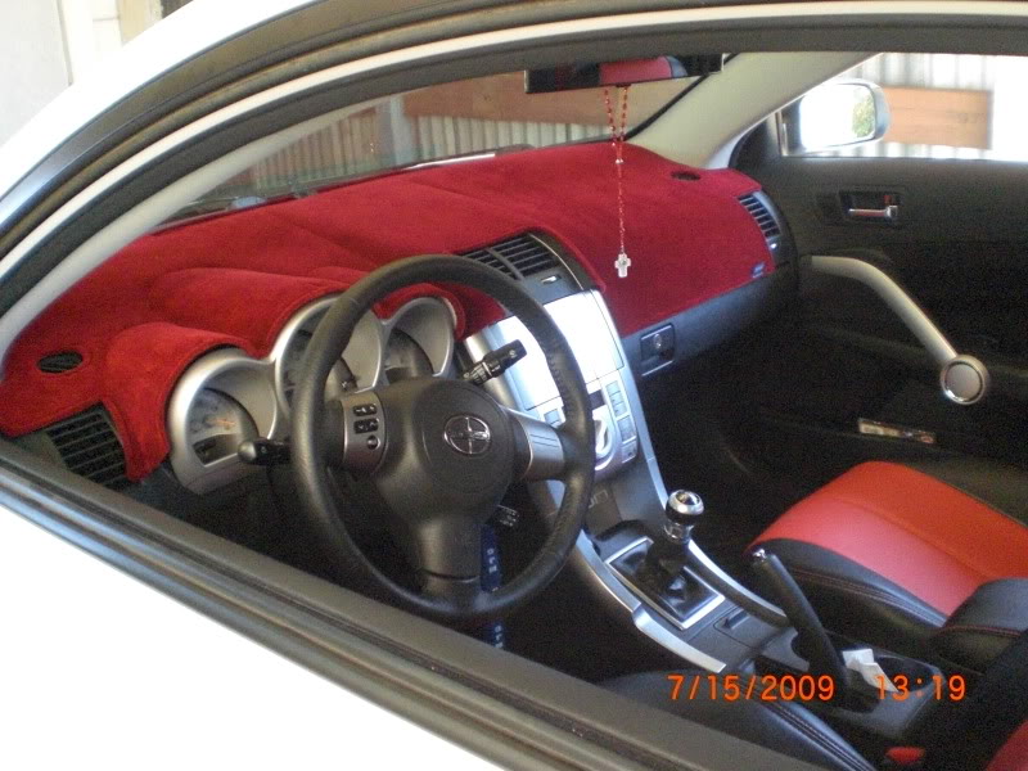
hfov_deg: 49.0
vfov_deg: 37.7
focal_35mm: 38
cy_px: 386
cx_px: 514
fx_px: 1128
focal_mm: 6.3
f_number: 3.1
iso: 800
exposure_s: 1/100
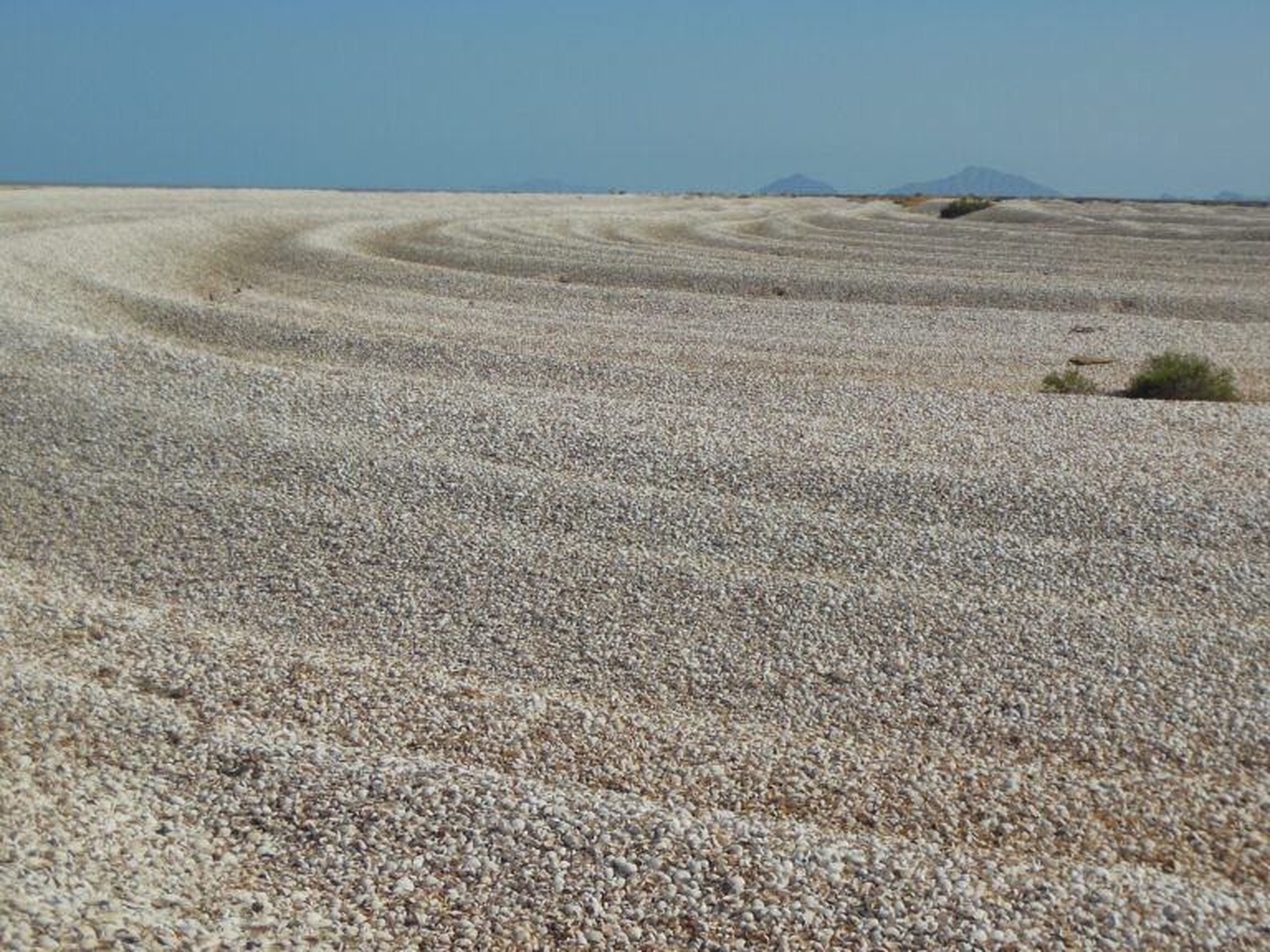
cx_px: 635
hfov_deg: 25.7
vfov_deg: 19.4
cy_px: 476
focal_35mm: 76
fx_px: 2788
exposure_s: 1/640
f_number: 8.9
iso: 125
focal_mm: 13.6
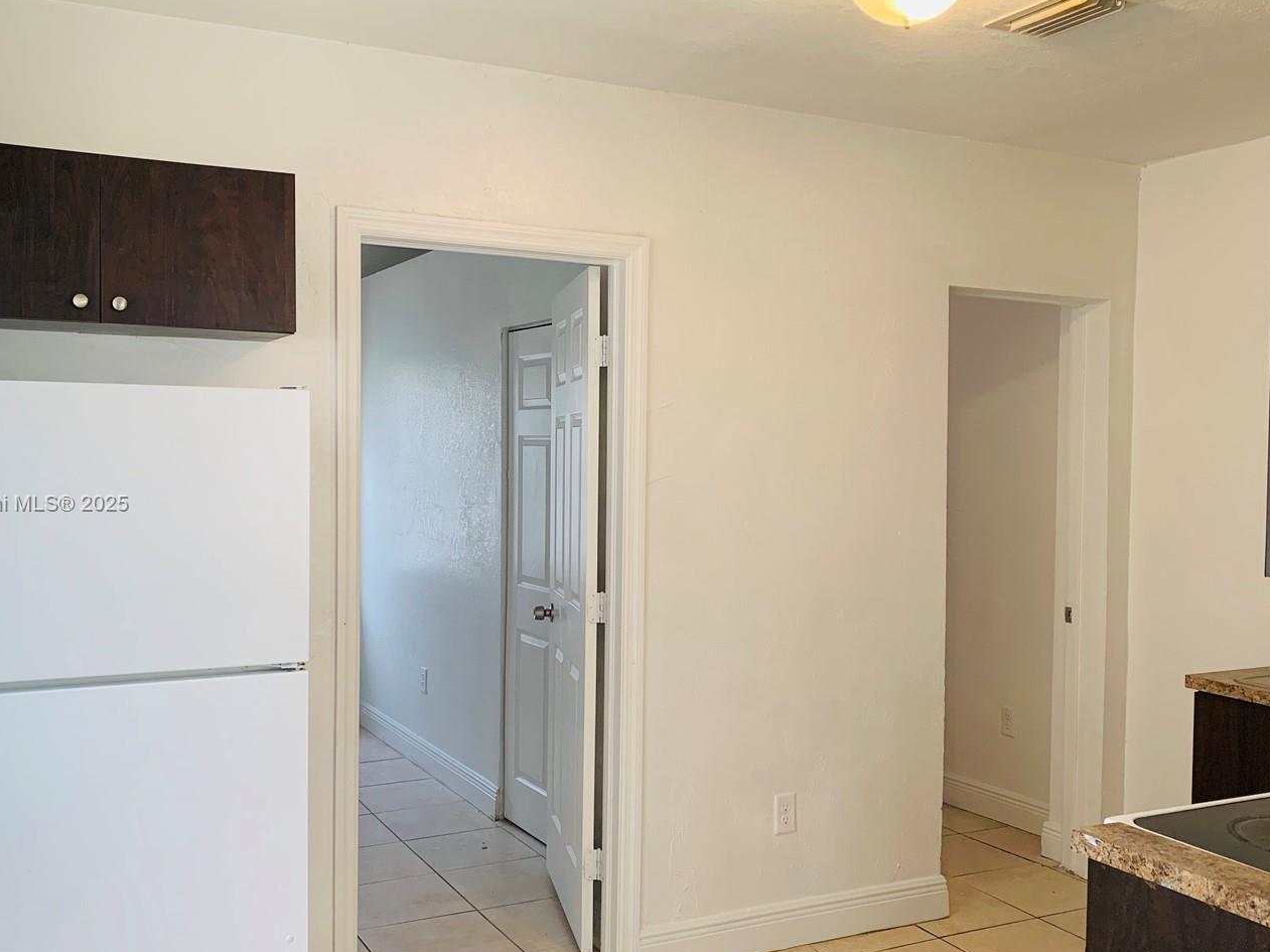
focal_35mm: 33
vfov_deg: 42.9
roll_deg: +0.0
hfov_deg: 55.4
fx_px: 1210
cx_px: 611
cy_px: 505
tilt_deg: -2.4
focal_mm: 4.25
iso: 80
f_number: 1.8
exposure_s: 1/120
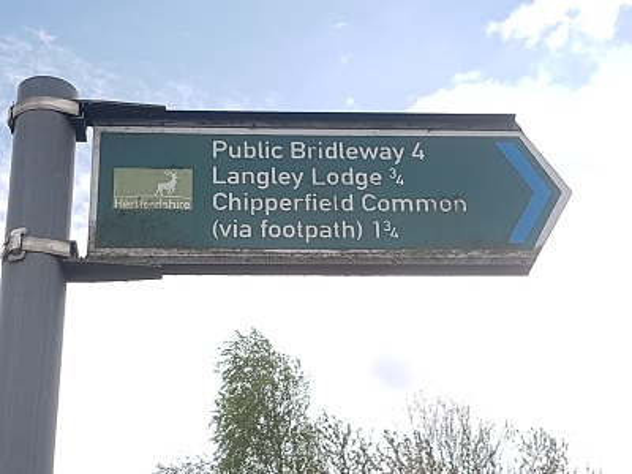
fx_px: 475
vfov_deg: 53.1
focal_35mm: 26
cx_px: 316
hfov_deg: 67.3
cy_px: 237
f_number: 1.7
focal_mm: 4.2
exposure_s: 1/2168
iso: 50
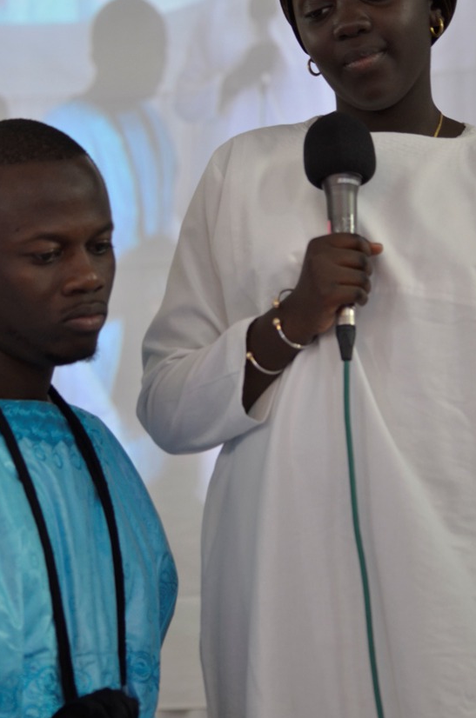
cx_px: 208
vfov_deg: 11.7
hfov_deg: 7.7
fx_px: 3519
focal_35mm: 177
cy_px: 290
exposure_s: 1/50
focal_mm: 95
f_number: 4
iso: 640
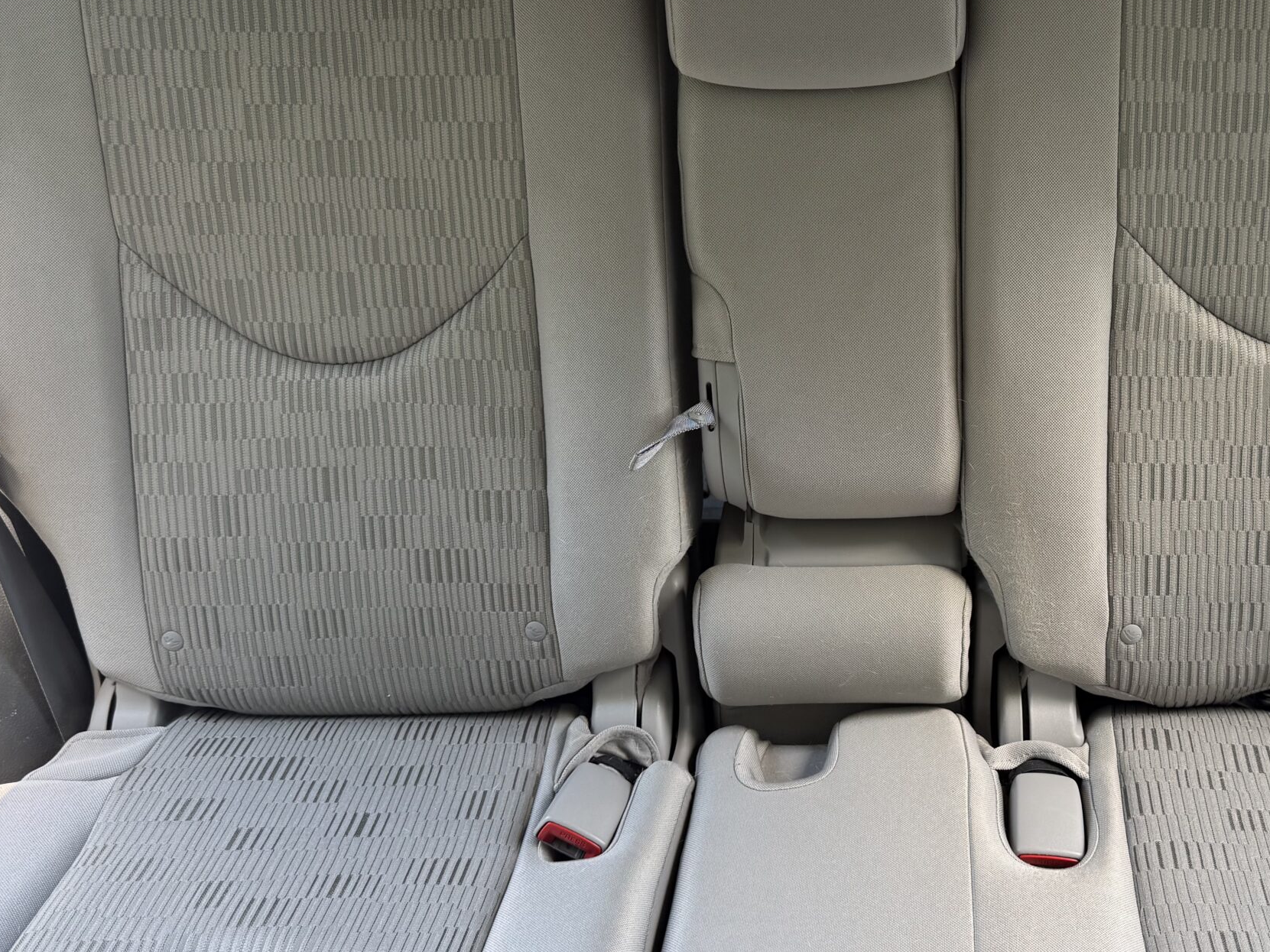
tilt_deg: -34.7
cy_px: 441
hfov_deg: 49.3
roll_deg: +4.1
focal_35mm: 37
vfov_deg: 38.6
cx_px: 849
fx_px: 1357
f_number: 1.78
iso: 64
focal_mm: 6.76
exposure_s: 1/121
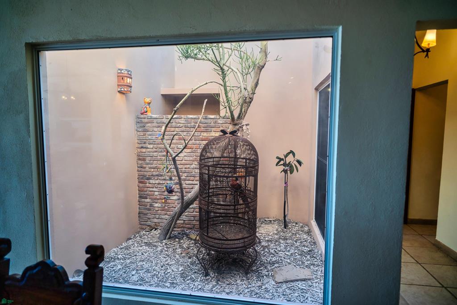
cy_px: 152
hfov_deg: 84.0
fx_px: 254
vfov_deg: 61.9
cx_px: 228
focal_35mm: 20
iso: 320
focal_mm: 20
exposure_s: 1/320
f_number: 2.8
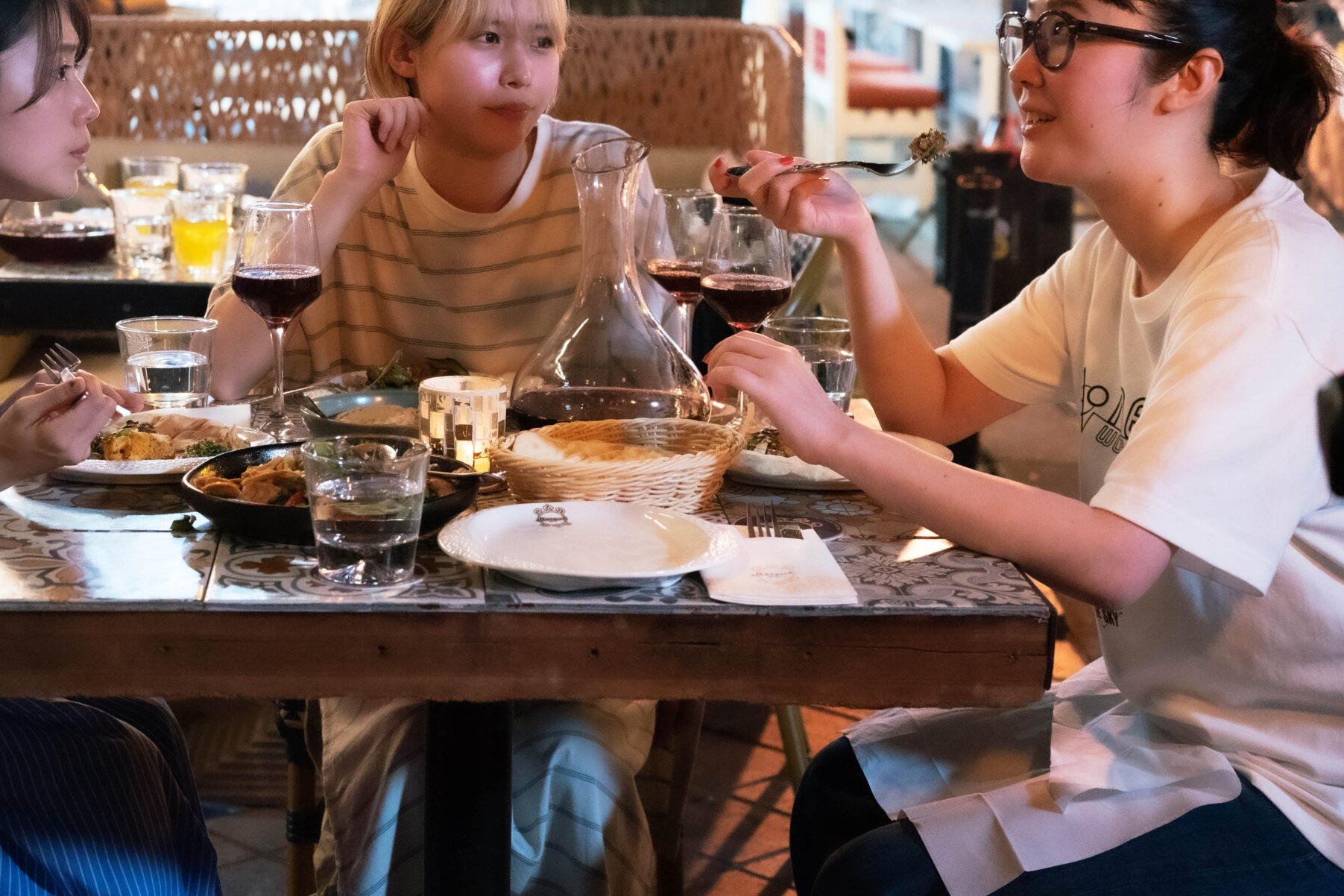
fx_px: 2650
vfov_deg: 19.1
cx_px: 460
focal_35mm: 71
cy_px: 266
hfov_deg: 28.3
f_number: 5
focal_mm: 50
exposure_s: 1/125
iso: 12800
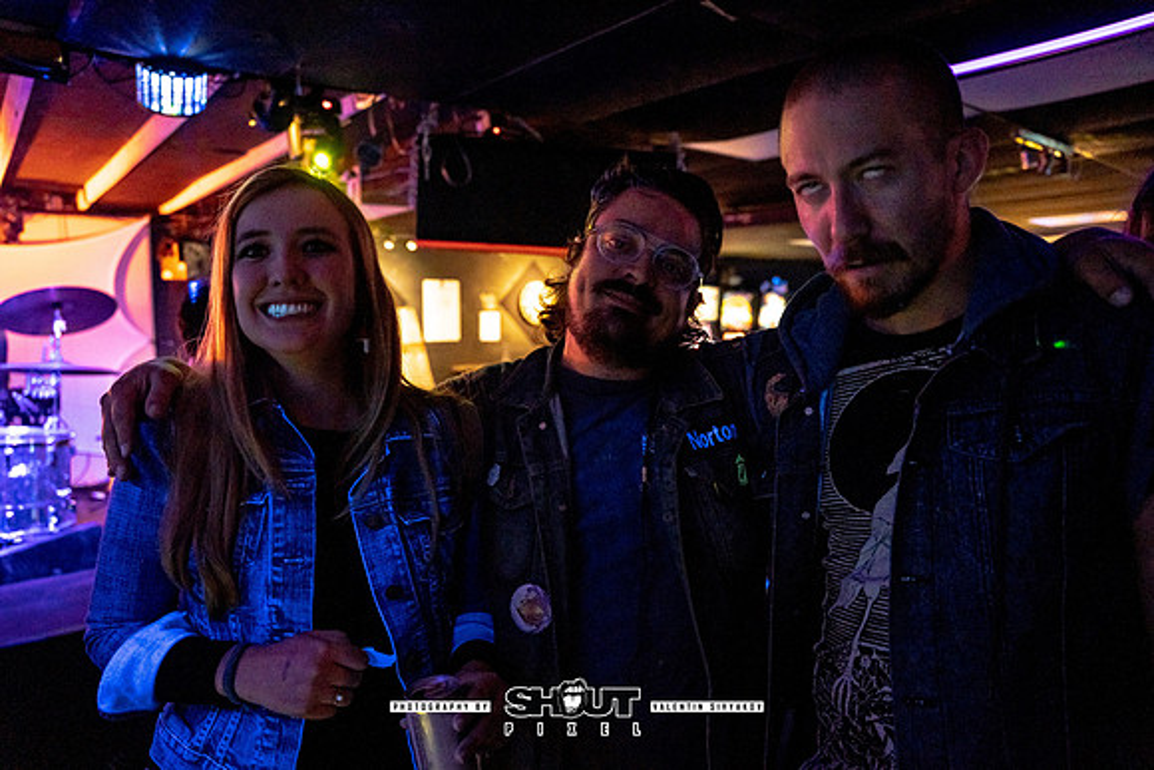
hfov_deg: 73.7
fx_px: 769
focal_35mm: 24
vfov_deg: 53.2
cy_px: 385
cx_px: 577
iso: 2500
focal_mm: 24
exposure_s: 1/200
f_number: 2.8
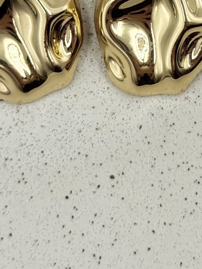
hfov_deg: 10.6
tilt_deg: -74.0
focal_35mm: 138
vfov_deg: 14.0
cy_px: -15
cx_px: 234
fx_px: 1073
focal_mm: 6.76
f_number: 1.78
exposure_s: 1/1238
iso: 64
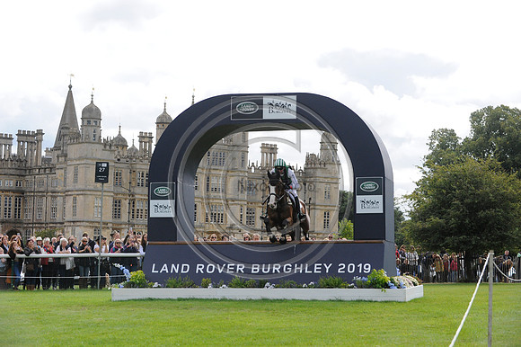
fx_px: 1417
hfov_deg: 20.8
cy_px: 174
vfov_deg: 13.9
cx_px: 260
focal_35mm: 98
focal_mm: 98
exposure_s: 1/3200
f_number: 6.3
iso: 1600
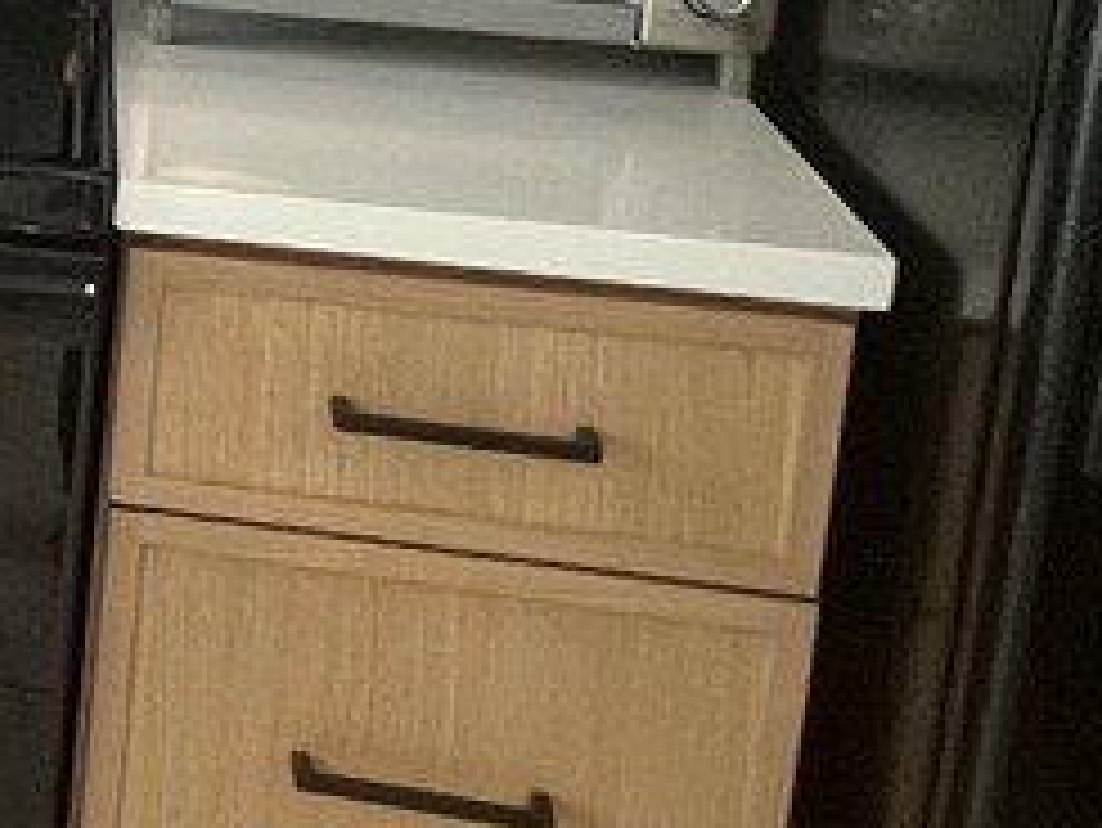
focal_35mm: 85
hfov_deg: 17.7
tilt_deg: -10.3
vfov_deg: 16.9
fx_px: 2707
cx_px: -976
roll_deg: -0.7
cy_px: -72
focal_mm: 1.57
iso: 250
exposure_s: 1/120
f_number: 1.8
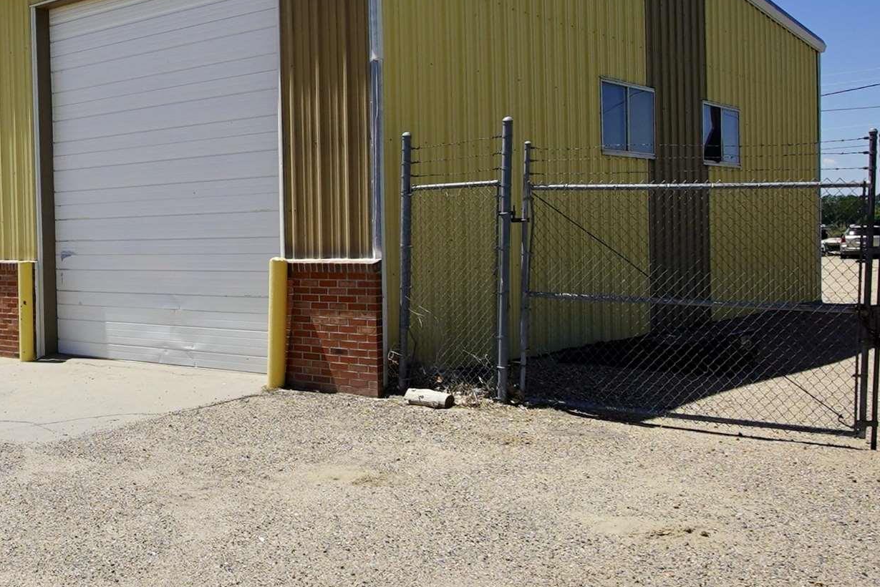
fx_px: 978
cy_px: 235
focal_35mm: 40
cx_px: 112
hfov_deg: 44.7
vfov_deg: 33.3
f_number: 10
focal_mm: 11
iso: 100
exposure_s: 1/250
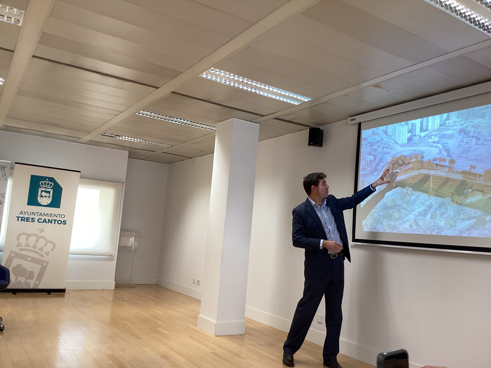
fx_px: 440
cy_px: 184
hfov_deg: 58.4
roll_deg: -3.7
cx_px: 246
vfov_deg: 45.4
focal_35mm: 31
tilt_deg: +5.4
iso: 50
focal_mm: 3.3
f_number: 2.4
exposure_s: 1/50
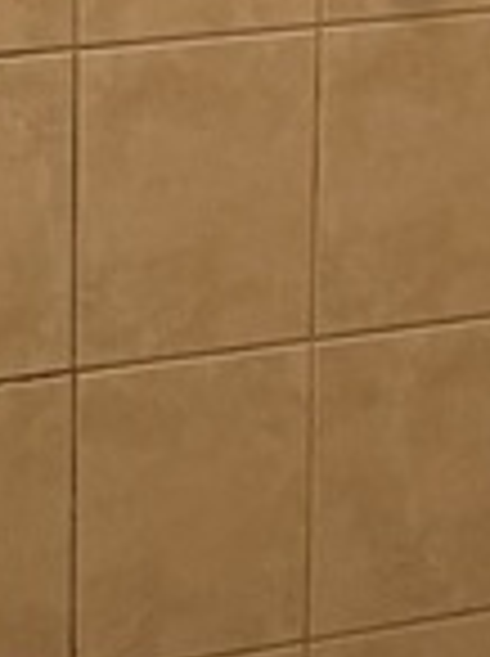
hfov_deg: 8.3
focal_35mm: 178
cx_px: 175
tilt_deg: -12.3
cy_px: 40
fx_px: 3369
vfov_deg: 11.0
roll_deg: -0.5
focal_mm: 6.76
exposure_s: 1/60
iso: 320
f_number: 1.78
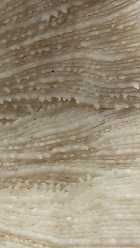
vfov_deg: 15.2
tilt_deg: -75.5
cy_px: 184
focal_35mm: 141
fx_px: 930
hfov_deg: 8.1
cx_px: -154
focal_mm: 4.15
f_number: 2.2
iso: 25
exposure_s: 1/916
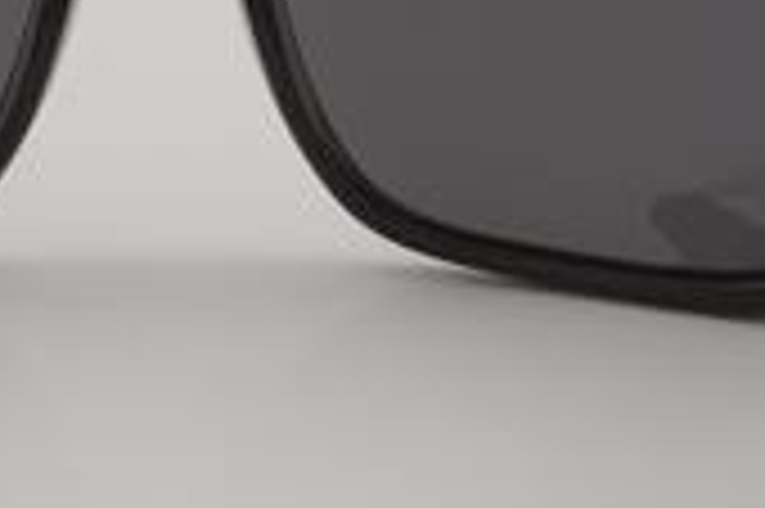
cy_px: 22
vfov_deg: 9.7
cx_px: 153
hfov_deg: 14.5
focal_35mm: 141
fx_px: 2993
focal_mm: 40
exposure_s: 1/3
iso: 100
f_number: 32
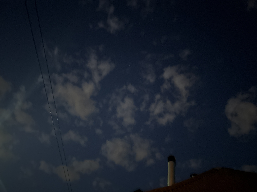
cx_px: 128
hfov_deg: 71.6
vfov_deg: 56.8
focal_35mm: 24
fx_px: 178
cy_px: 96
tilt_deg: +48.3
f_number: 1.78
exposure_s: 1/17
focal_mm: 6.76
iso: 12500
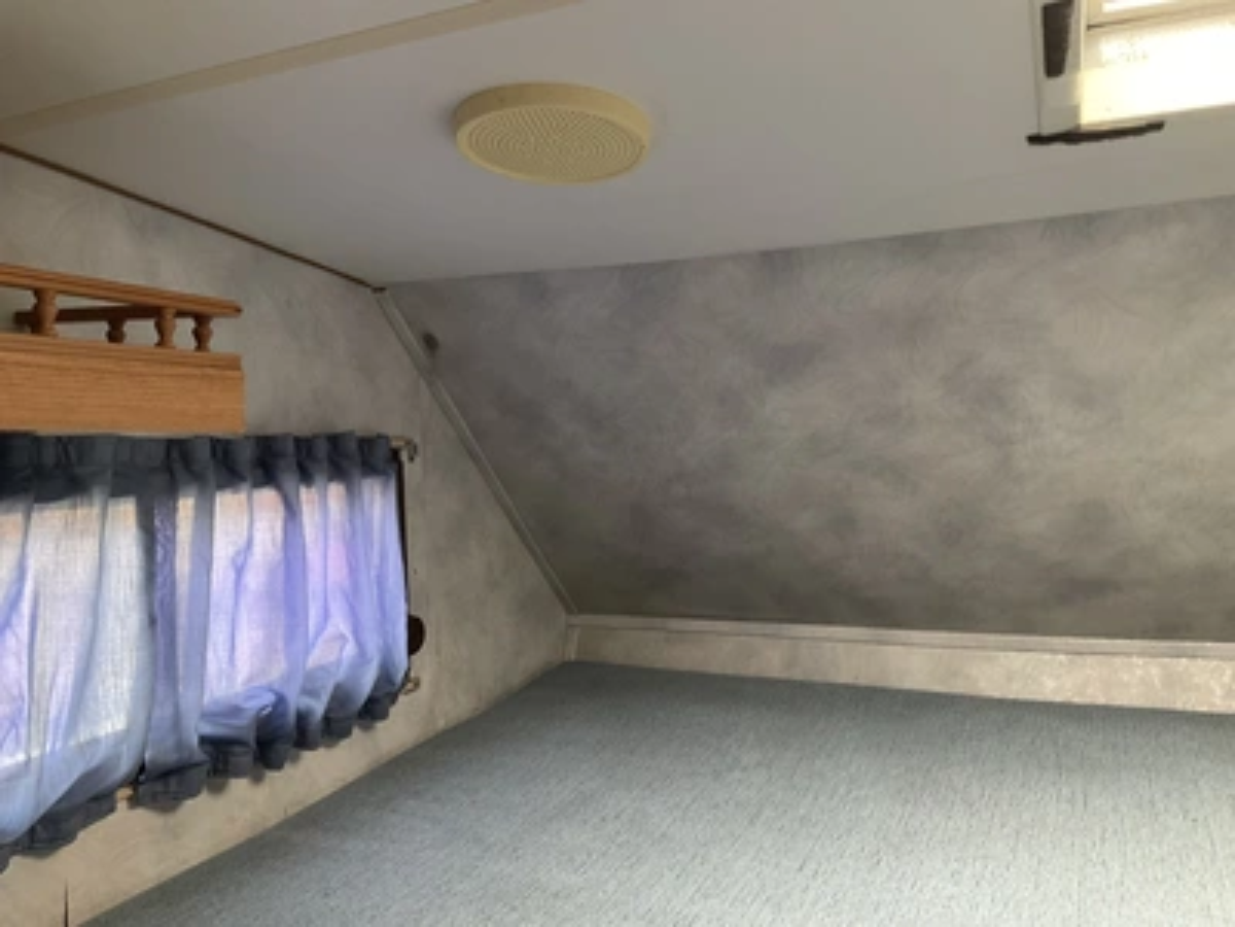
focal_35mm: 29
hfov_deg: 61.7
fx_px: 1035
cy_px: 464
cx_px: 618
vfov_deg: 48.2
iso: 64
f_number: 1.8
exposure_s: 1/61
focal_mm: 3
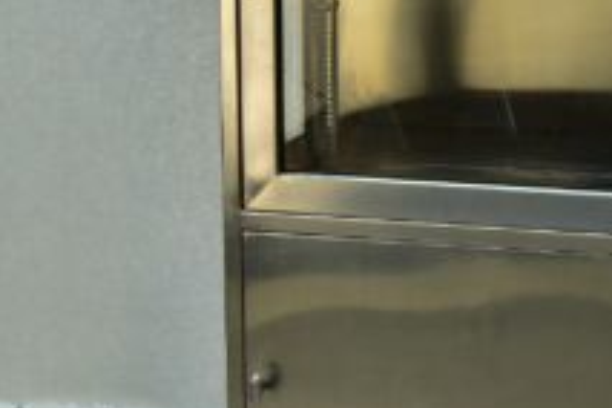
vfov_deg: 8.7
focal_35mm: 158
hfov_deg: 12.9
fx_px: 2686
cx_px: 483
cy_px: 149
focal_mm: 56
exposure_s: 1/13
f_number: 18
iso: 500
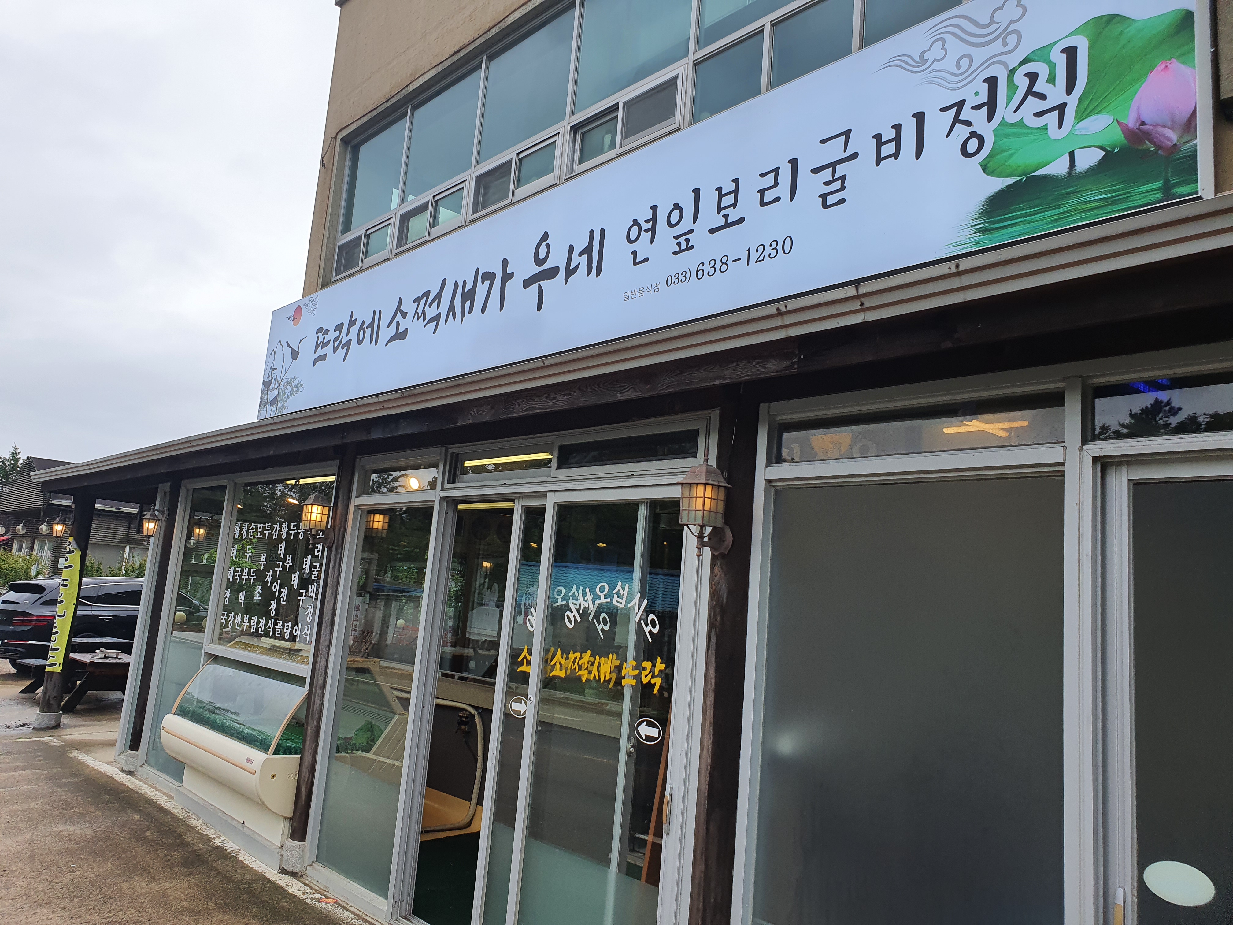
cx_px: 616
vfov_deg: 53.1
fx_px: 926
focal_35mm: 26
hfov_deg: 67.3
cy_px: 462
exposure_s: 1/734
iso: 50
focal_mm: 4.32
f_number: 2.4
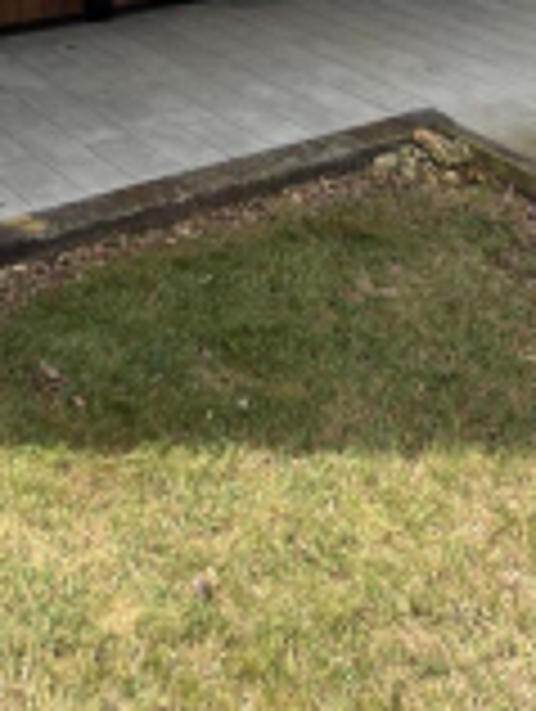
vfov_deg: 23.0
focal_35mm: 59
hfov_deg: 23.9
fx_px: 1215
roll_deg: -0.1
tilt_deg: +6.3
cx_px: 14
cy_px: -475
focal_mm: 2.22
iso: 20
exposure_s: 1/663
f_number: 2.2
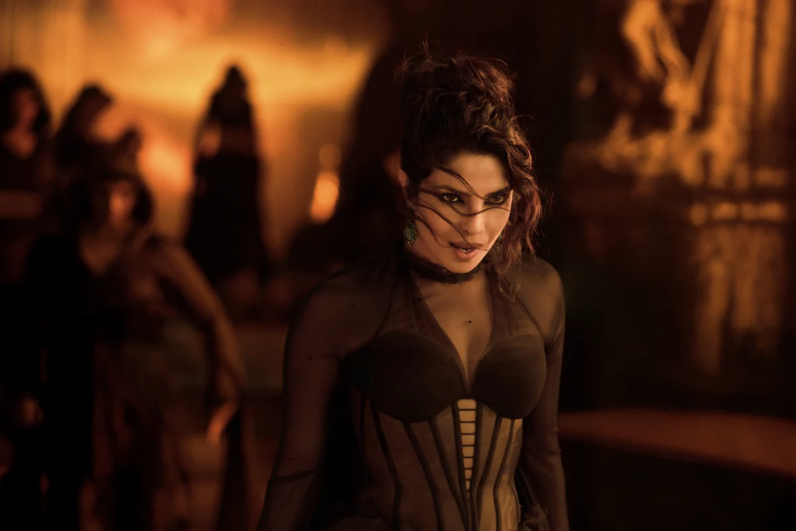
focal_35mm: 85
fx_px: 1879
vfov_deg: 16.1
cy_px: 266
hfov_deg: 23.9
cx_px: 398
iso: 1000
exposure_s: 1/250
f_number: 2.2
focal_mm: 85
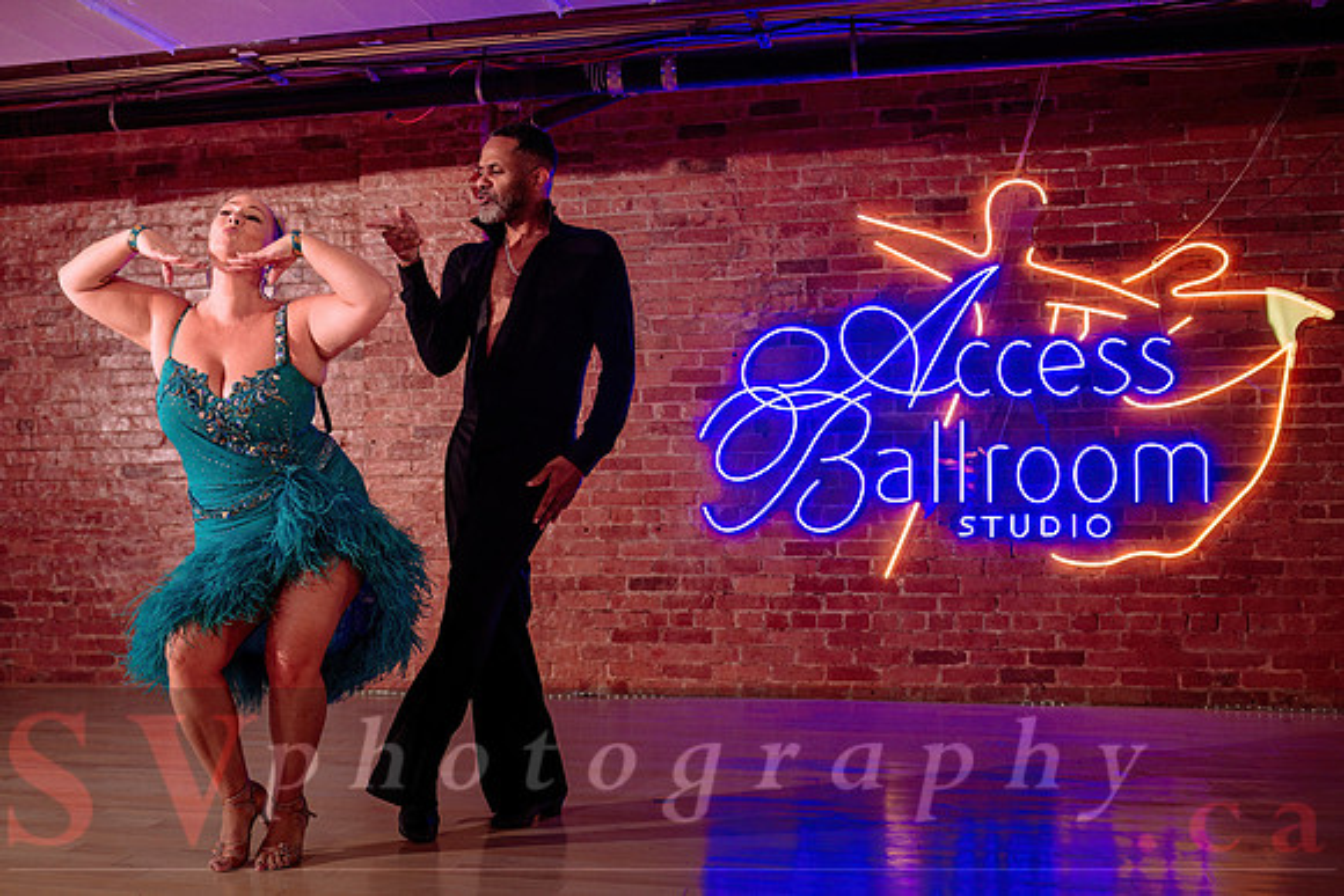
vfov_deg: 33.5
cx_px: 530
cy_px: 492
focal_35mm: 40
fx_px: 1491
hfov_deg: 48.2
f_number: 2
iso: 800
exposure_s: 1/400
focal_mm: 29
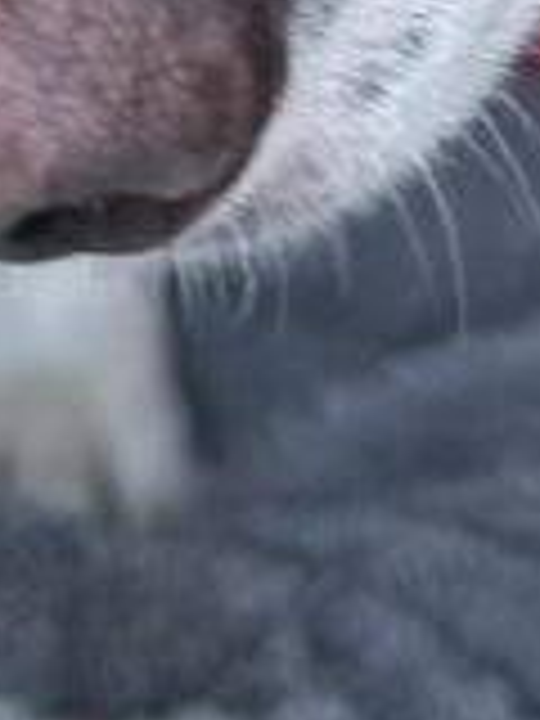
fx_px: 3453
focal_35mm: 166
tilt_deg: -18.7
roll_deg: +0.1
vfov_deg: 10.7
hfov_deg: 8.9
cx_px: 540
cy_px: -819
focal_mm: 5.7
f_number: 1.5
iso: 80
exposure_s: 1/121
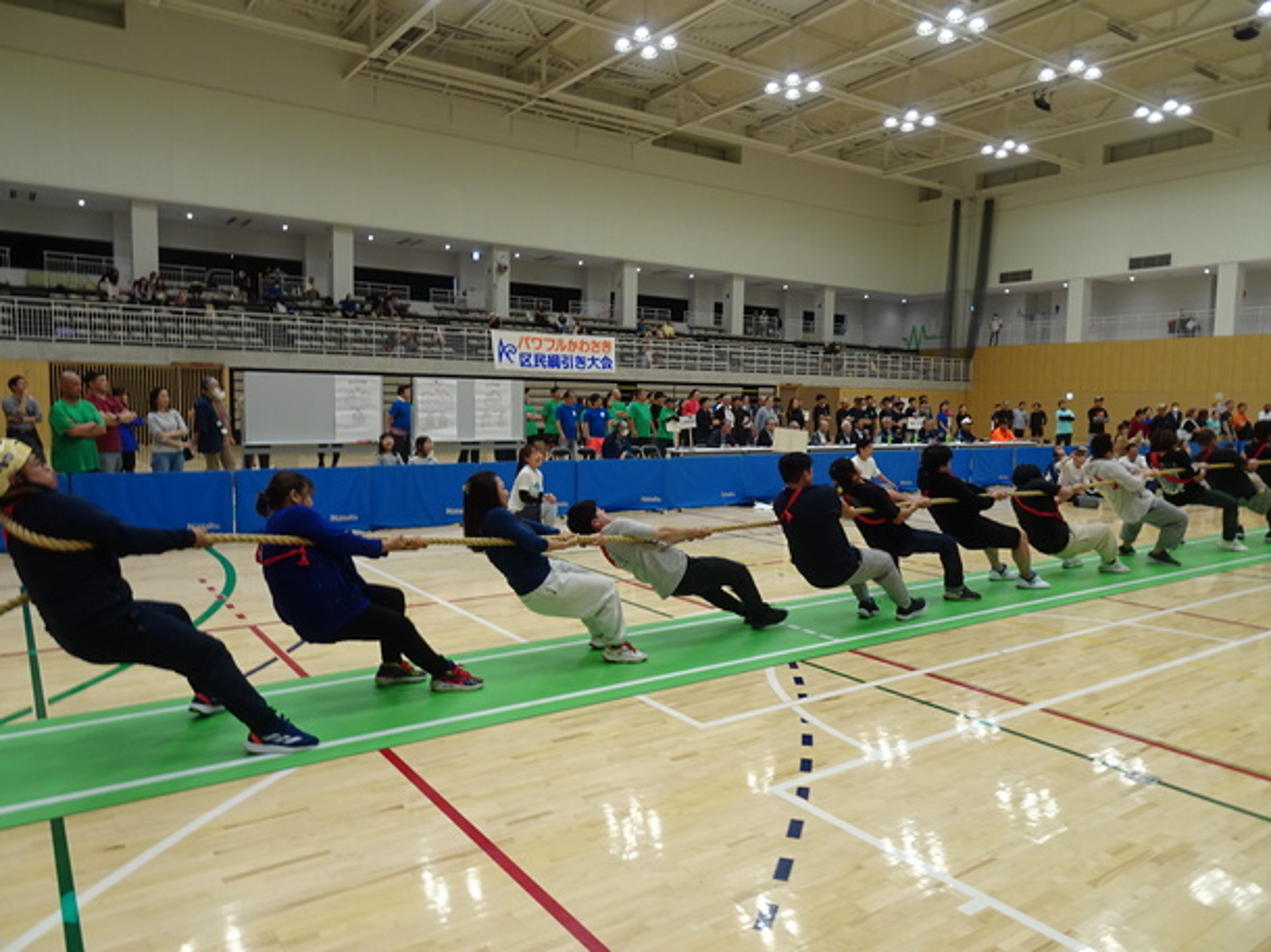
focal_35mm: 24
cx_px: 636
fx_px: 881
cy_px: 476
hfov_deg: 71.6
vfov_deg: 56.8
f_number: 3.5
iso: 100
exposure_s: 1/30
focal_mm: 4.1
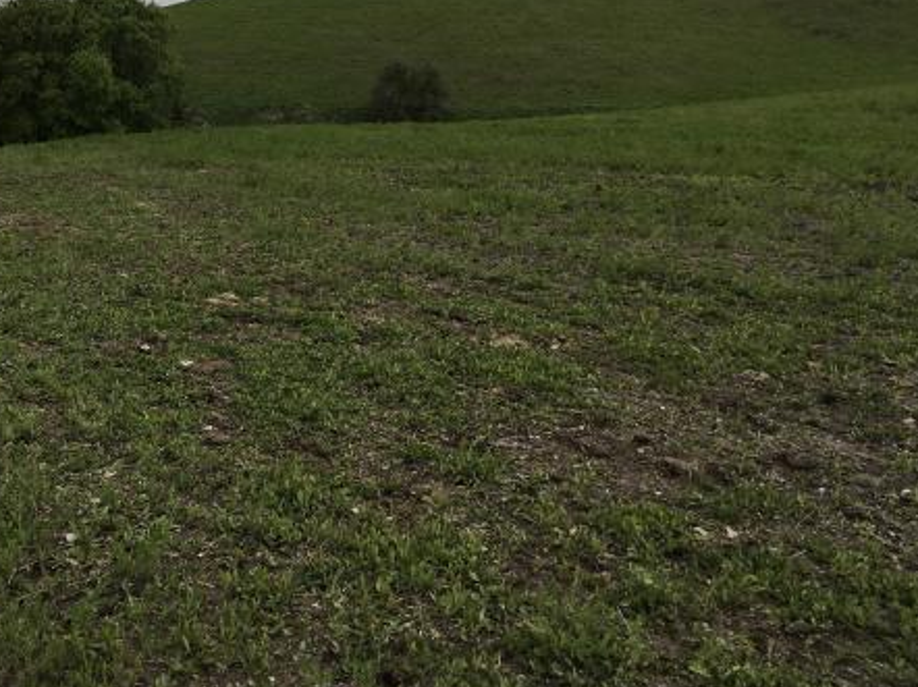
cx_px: 268
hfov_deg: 43.8
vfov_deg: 33.9
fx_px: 1113
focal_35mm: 42
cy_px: 208
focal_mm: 4.15
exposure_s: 1/538
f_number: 2.2
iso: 25
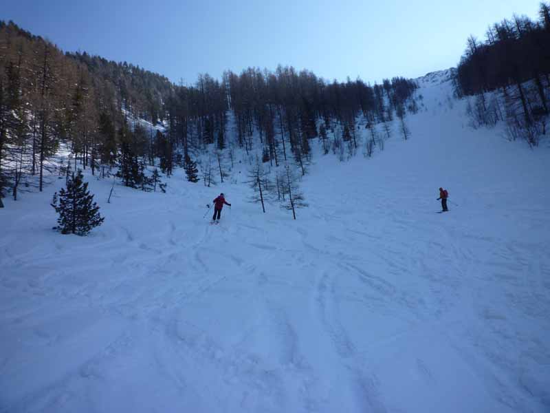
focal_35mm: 25
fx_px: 397
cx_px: 275
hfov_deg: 69.4
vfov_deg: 54.9
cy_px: 206
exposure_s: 1/640
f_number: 4
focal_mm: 4.4
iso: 100
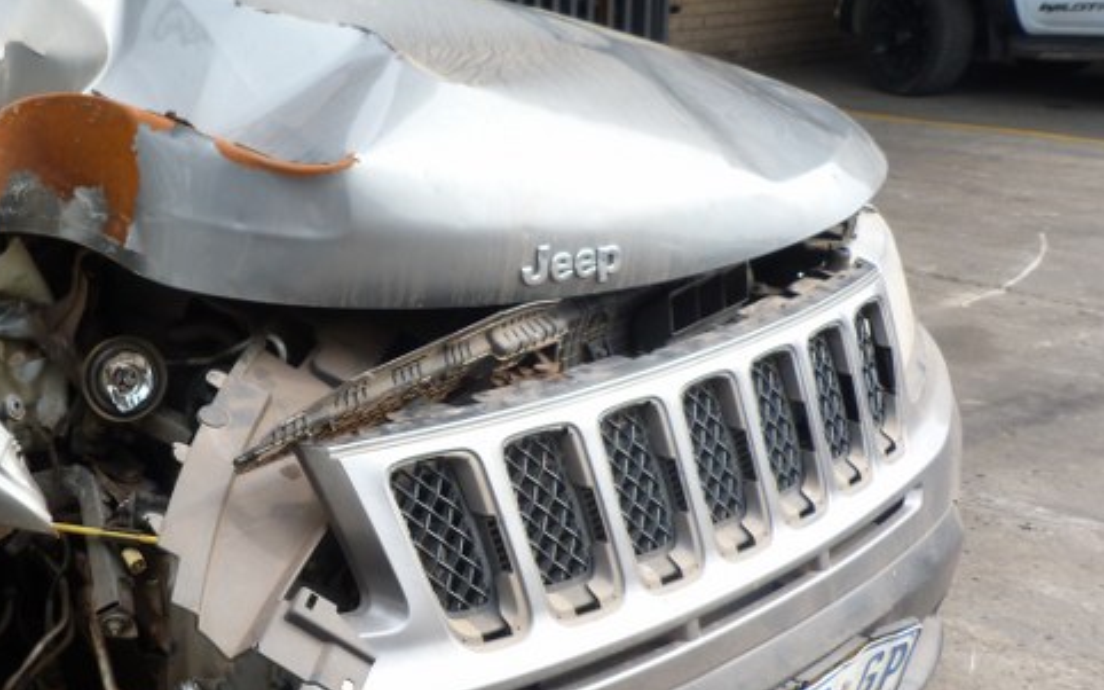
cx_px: 229
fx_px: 1324
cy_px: 445
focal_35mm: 44
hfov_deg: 43.3
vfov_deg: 29.0
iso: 80
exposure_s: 1/125
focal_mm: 4.5
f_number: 3.2
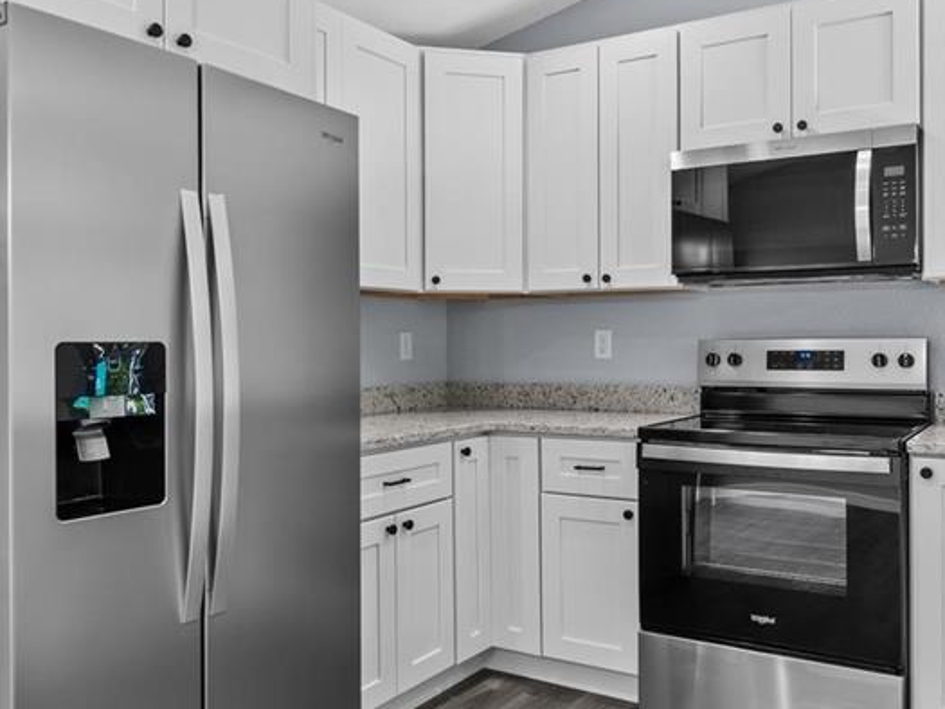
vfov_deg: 45.5
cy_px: 358
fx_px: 845
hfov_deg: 58.3
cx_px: 518
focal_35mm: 31
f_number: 8
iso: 250
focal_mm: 11
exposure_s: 1/1.25
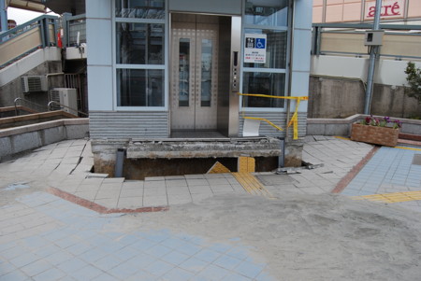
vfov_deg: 48.0
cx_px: 210
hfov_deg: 67.3
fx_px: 316
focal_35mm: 27
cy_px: 140
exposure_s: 1/125
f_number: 5.6
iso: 125
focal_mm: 18
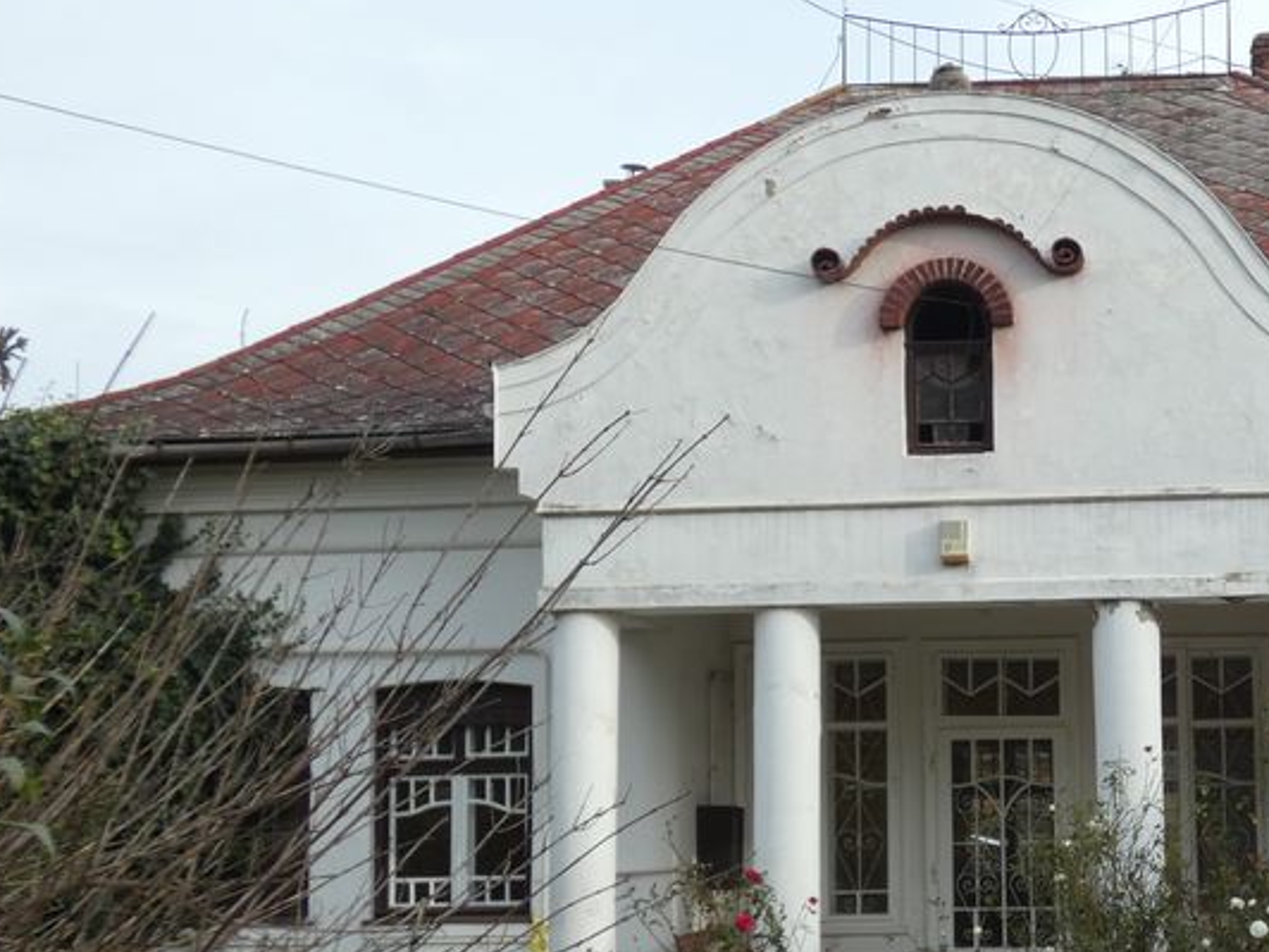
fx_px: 2090
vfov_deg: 25.5
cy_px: 666
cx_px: 1058
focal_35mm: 57
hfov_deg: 32.6
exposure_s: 1/400
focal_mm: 5.5
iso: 80
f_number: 3.3
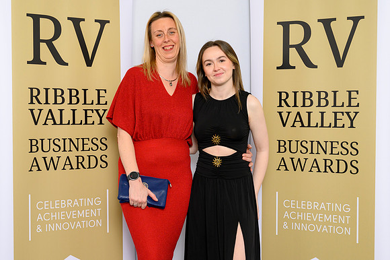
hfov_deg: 35.6
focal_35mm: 56
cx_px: 175
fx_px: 606
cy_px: 128
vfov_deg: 24.2
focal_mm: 48
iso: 400
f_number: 8
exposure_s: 1/125
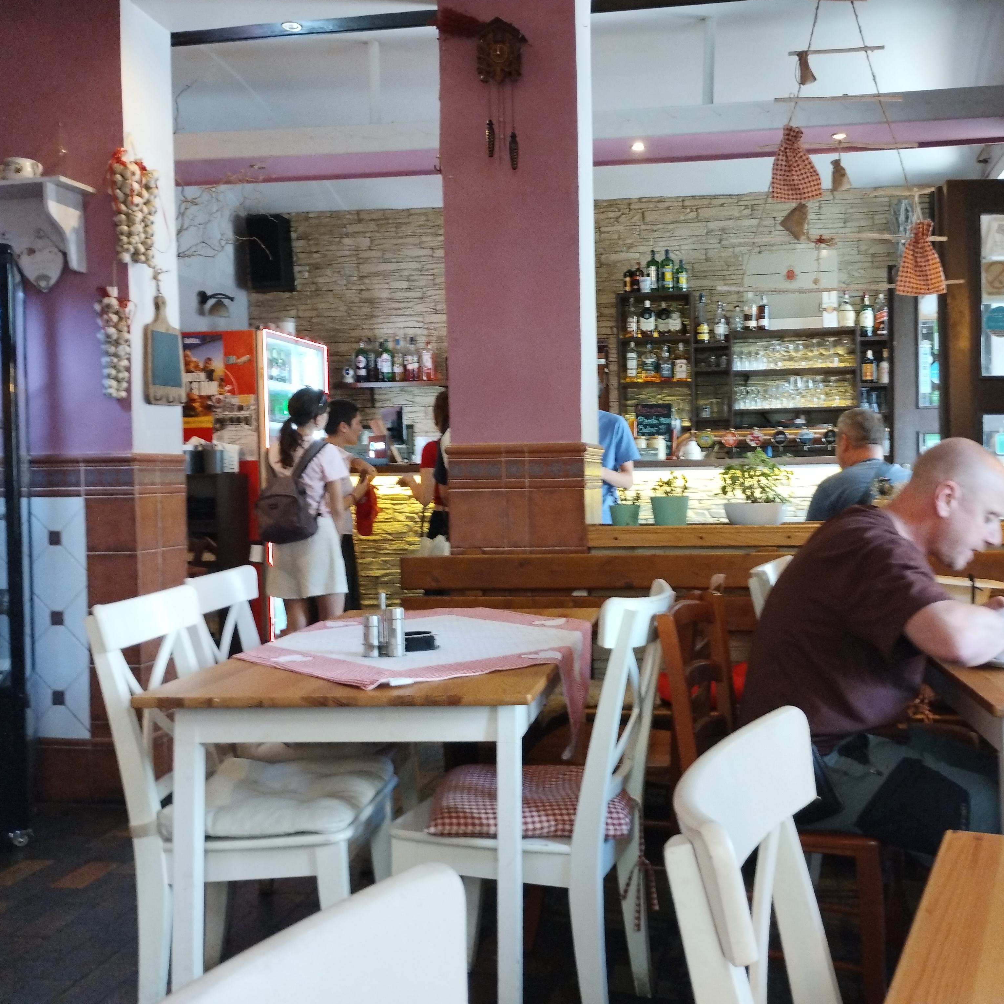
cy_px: 501
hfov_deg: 49.3
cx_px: 619
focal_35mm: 33
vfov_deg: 49.7
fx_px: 1083
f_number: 1.8
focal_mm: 4.27
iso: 881
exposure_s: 1/25
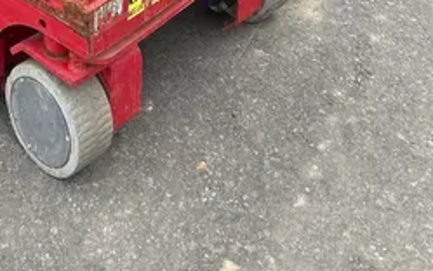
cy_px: -357
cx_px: 19
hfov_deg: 24.5
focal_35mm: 81
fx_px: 957
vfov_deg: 12.8
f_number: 1.5
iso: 50
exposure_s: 1/539
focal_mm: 5.7
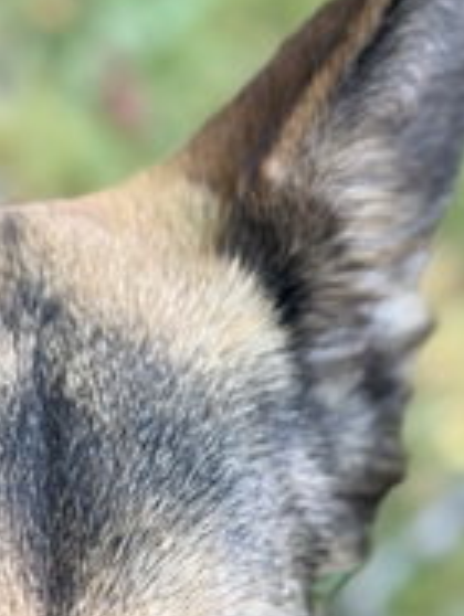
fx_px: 3067
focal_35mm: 172
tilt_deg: -55.6
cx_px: -292
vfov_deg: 11.1
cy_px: 899
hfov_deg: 8.4
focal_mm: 6.76
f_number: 1.78
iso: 100
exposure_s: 1/105
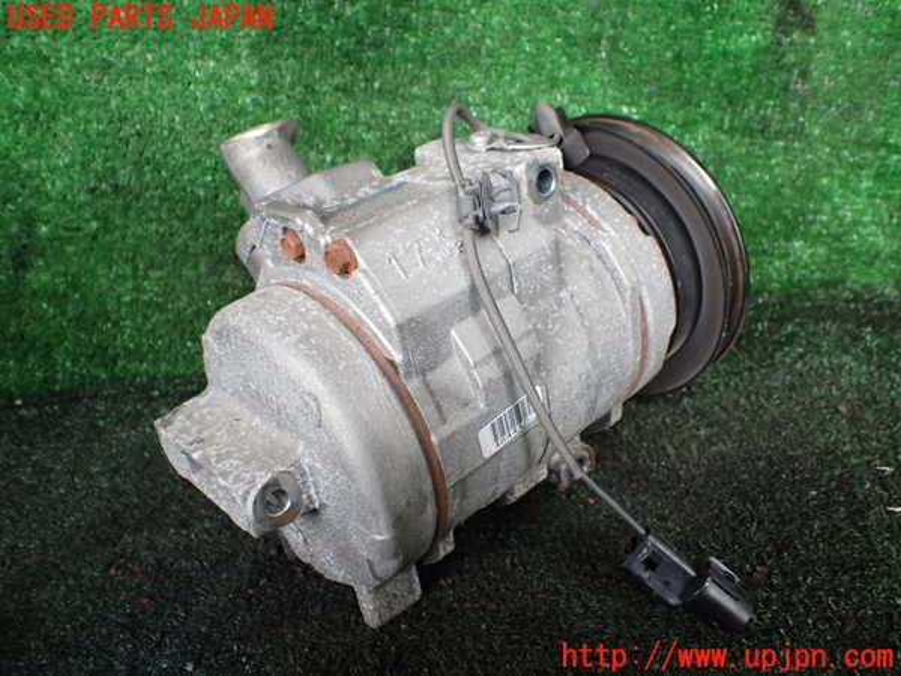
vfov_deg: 46.8
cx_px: 450
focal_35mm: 30
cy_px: 338
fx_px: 781
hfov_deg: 60.0
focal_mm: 5.4
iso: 320
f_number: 2.3
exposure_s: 1/125
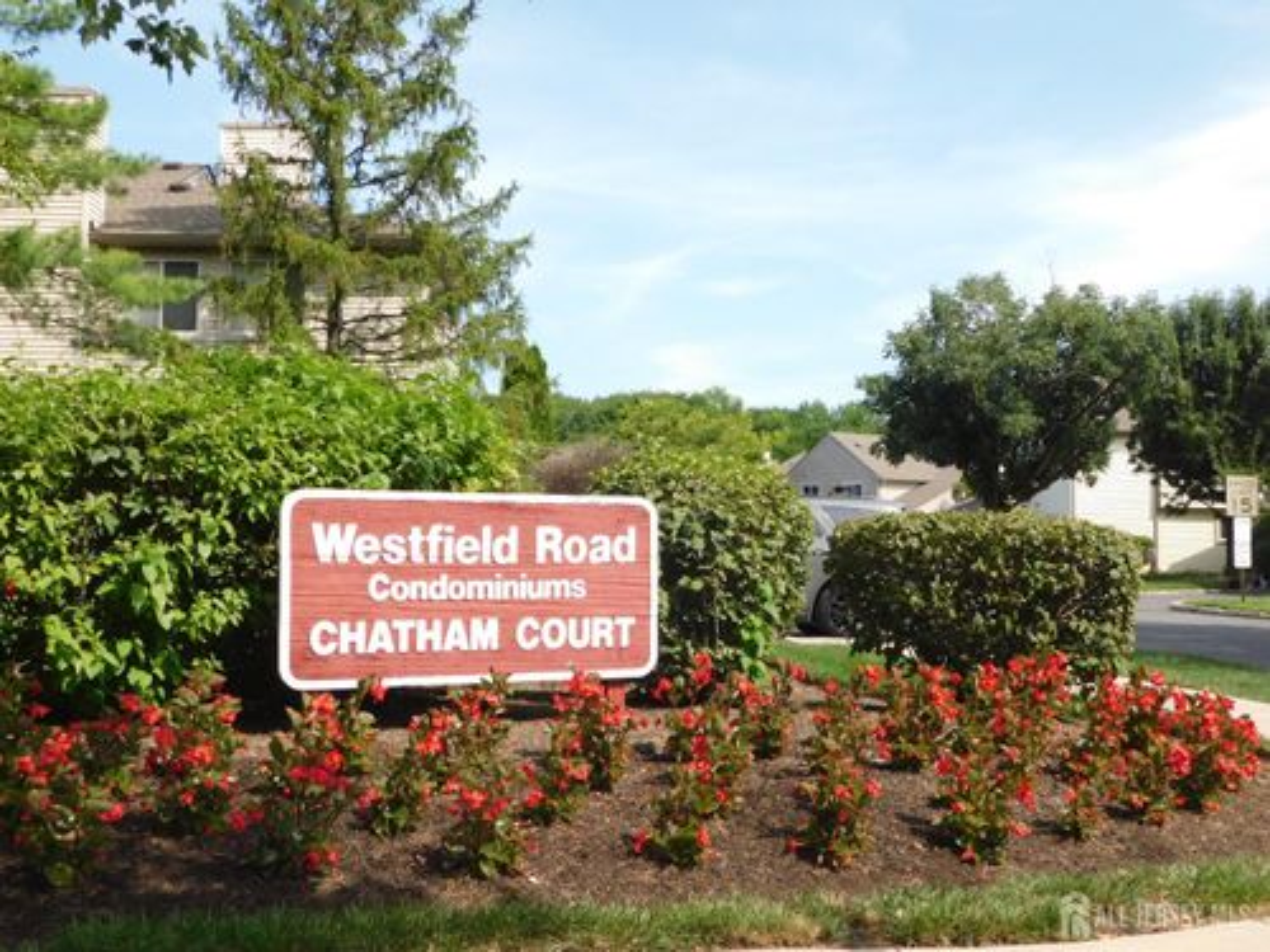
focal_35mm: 40
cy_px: 476
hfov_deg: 46.8
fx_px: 1468
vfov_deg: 36.0
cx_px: 635
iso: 125
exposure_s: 1/500
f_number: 3.6
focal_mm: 7.1
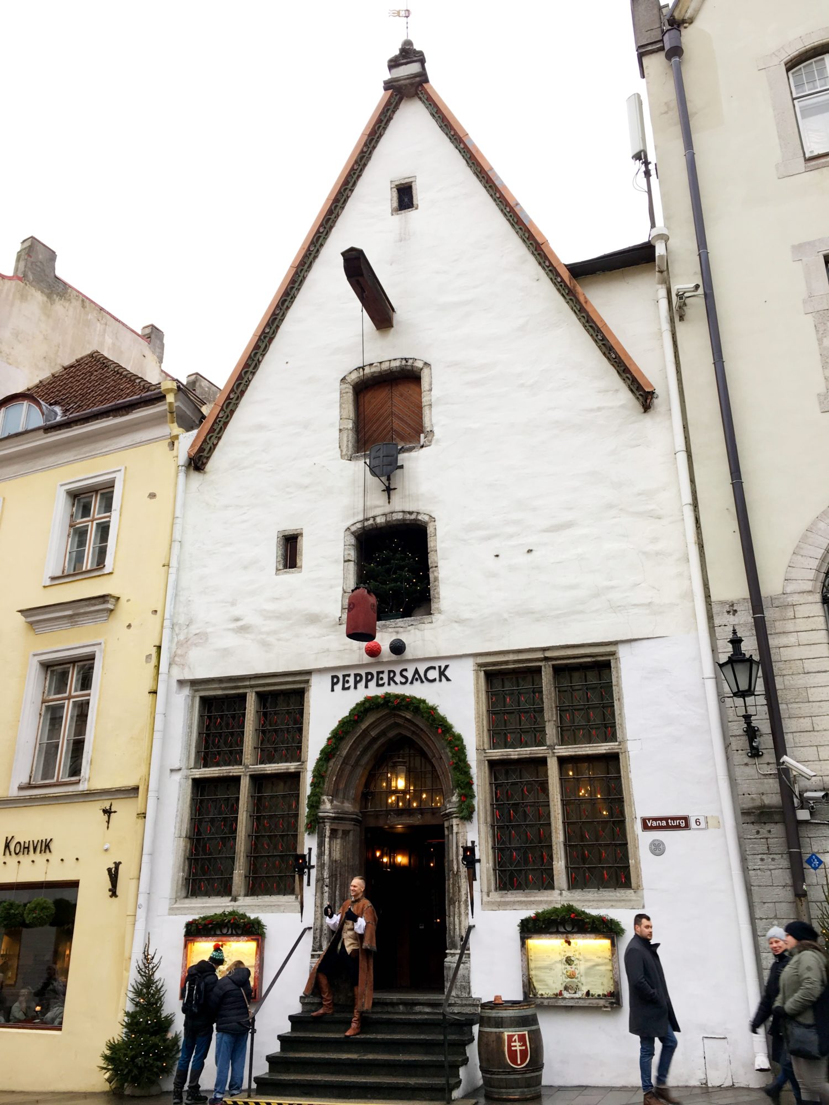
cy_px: 552
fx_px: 926
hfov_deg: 48.2
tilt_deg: +20.9
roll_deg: +0.6
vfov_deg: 61.7
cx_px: 414
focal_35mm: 29
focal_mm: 4.15
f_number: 2.2
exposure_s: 1/50
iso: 25
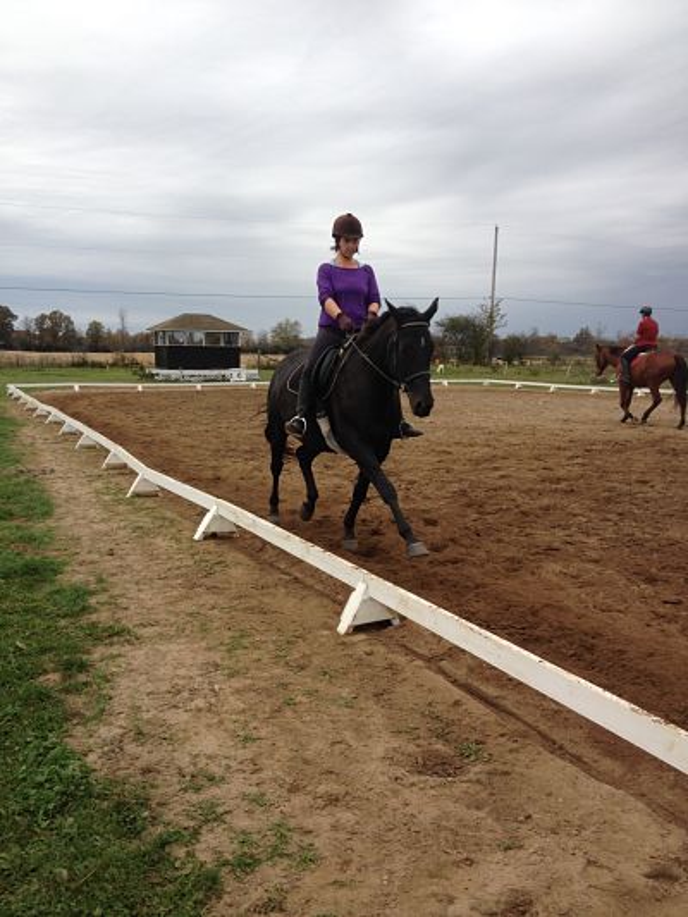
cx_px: 344
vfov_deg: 52.6
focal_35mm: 35
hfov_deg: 40.7
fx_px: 927
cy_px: 458
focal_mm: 4.28
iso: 50
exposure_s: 1/259
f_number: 2.4
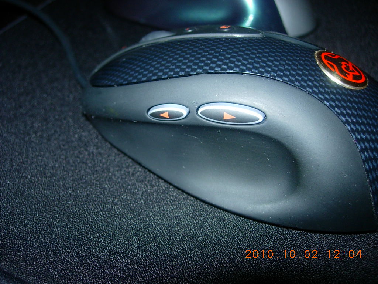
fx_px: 415
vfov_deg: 37.7
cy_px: 142
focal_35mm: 38
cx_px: 189
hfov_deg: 49.0
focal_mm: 7.8
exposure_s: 1/64
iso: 100
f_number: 2.8
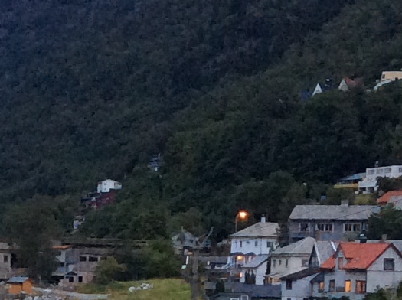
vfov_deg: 9.2
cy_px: 382
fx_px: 1832
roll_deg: +0.1
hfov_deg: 12.4
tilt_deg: -3.7
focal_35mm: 158
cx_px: -18
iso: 100
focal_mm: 3.3
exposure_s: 1/25
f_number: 2.4
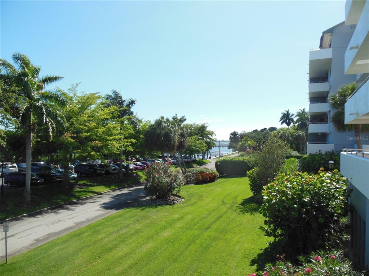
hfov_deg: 69.4
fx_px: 266
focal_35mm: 25
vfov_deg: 54.9
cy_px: 138
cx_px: 184
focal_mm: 4.5
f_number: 3.2
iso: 125
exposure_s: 1/1250
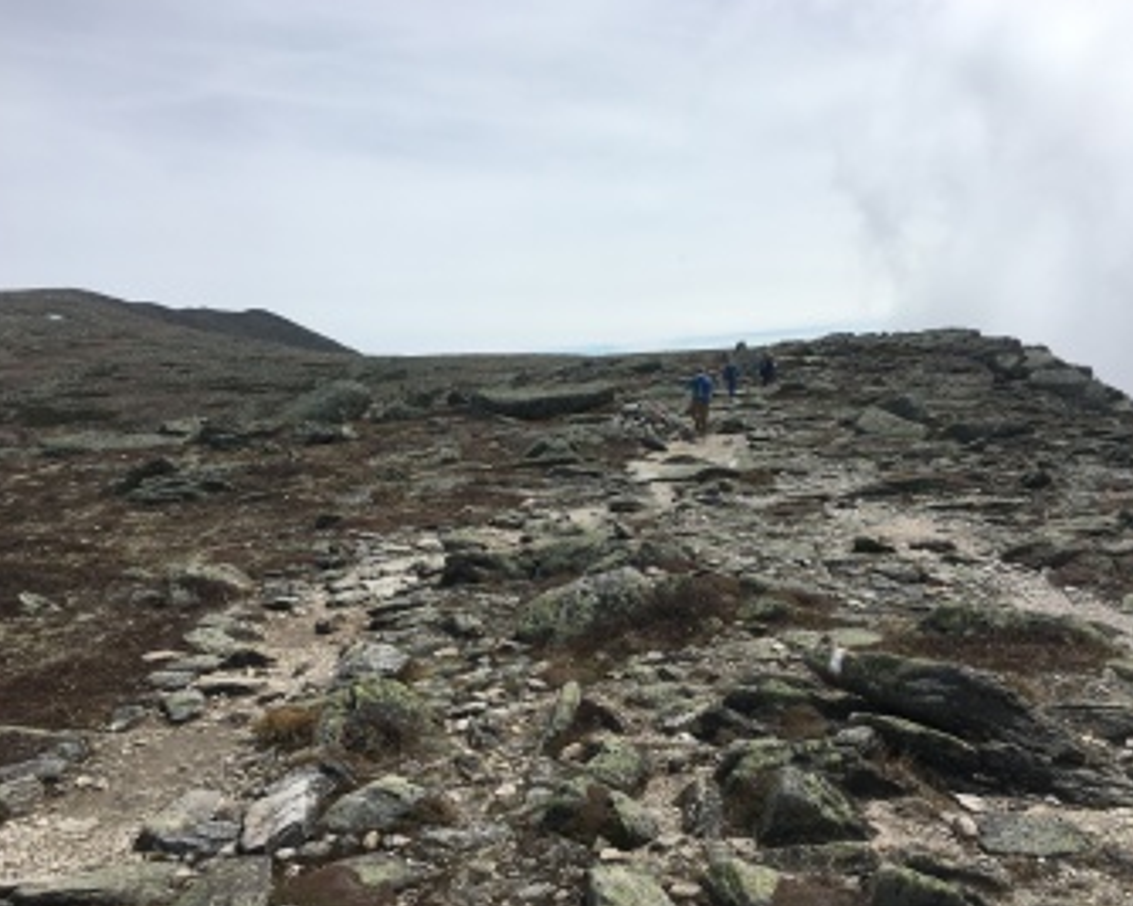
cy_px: 448
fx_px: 1039
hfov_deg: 57.1
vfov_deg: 47.1
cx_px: 611
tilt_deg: -1.3
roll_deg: +1.1
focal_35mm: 31
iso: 25
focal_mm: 4.15
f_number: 2.2
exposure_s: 1/2849
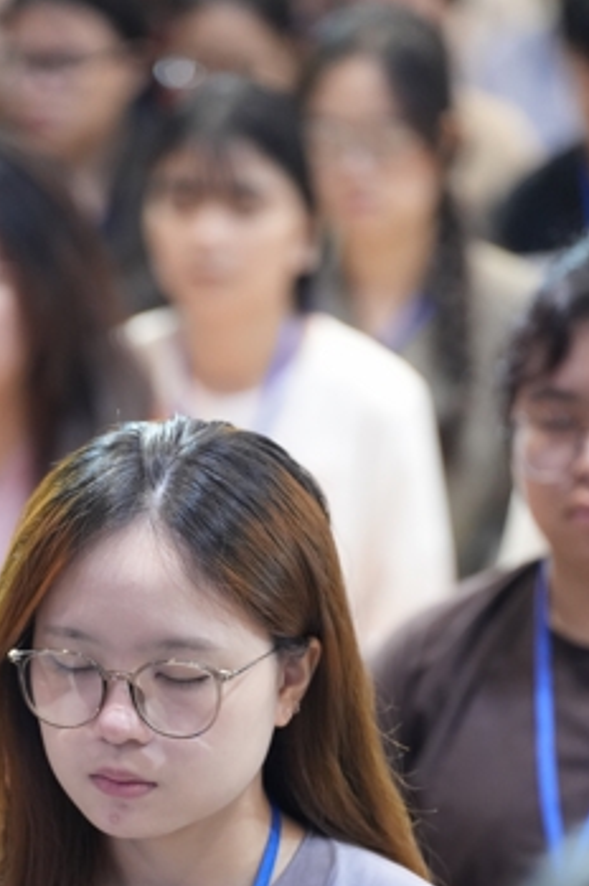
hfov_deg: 5.8
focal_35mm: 235
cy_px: 815
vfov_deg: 8.7
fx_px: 5778
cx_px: 194
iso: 4000
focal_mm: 126
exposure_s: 1/125
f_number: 2.8
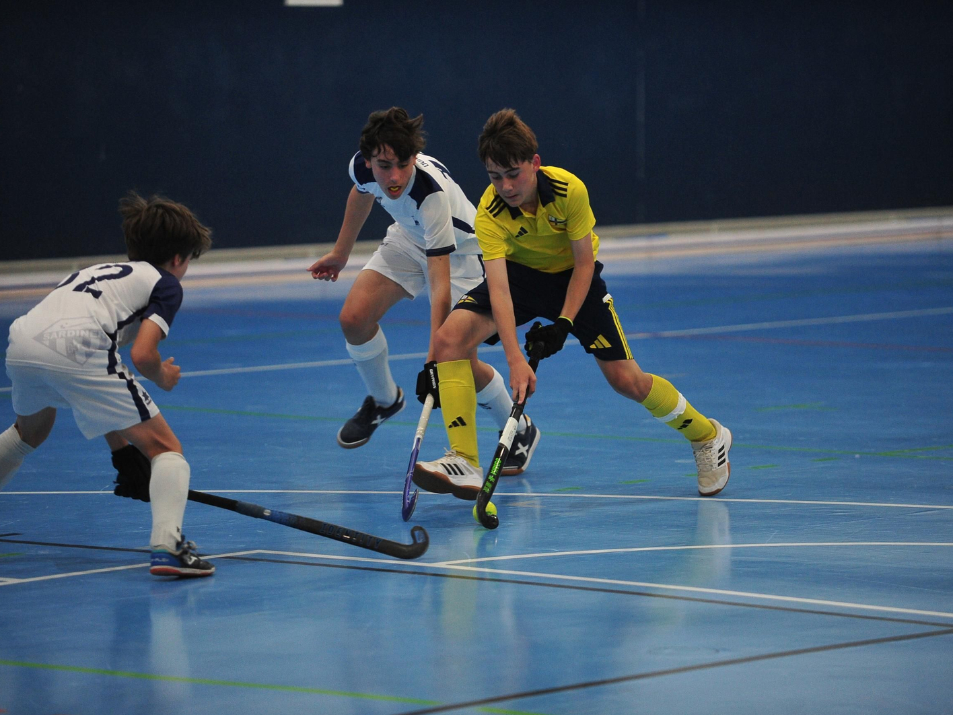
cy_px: 357
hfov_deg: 10.4
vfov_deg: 7.8
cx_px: 521
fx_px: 5231
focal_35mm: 190
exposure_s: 1/640
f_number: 2.8
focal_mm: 175
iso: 3200
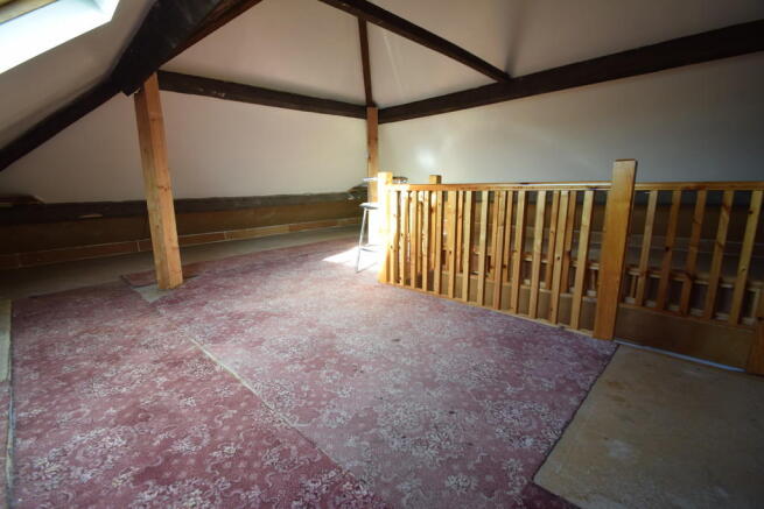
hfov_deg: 100.4
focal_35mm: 15
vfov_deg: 77.4
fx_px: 318
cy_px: 254
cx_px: 382
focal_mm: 10
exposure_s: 1/125
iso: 400
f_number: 5.6
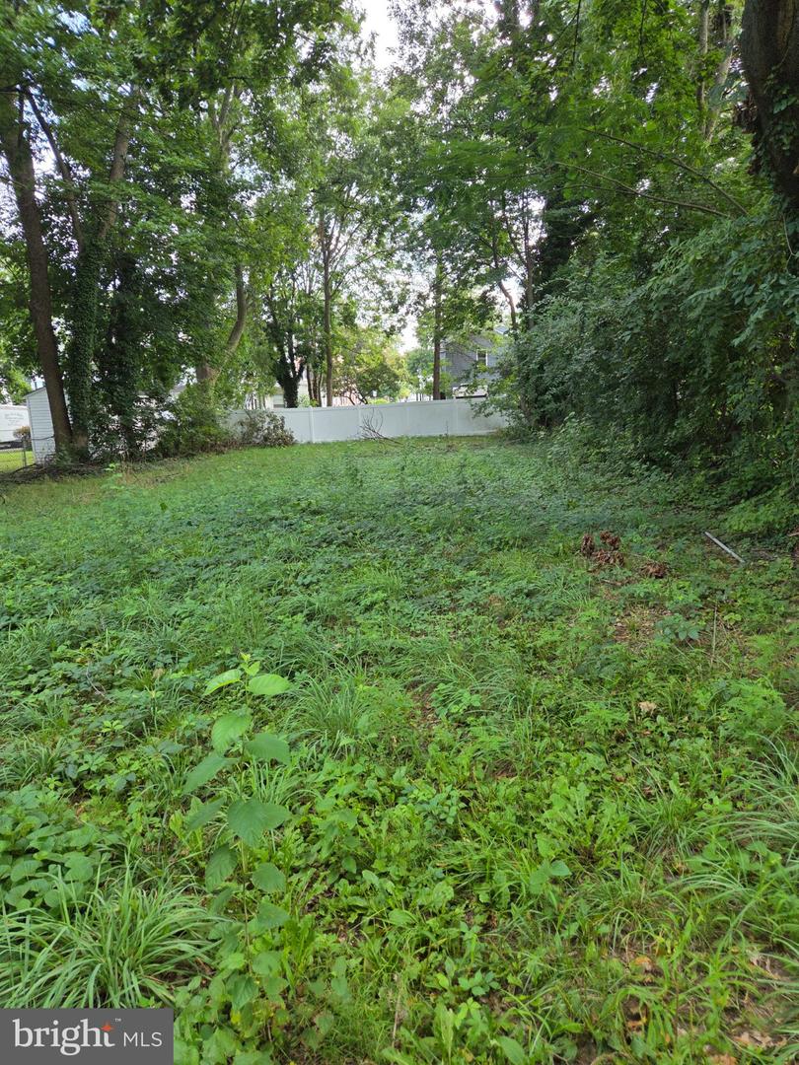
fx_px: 708
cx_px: 400
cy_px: 532
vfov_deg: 73.9
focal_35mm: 23
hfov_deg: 58.9
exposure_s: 1/180
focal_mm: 5.4
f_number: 1.8
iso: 64
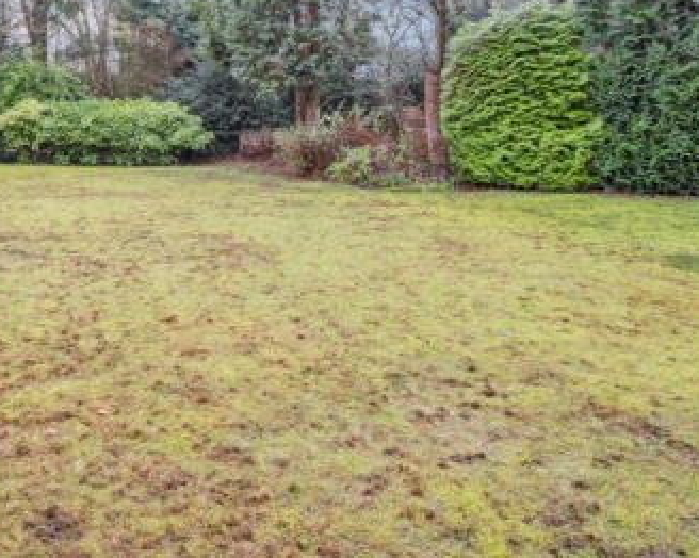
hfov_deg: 57.5
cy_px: 137
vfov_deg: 46.7
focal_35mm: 30
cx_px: 231
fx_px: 620
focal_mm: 16
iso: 320
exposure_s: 1/30
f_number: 4
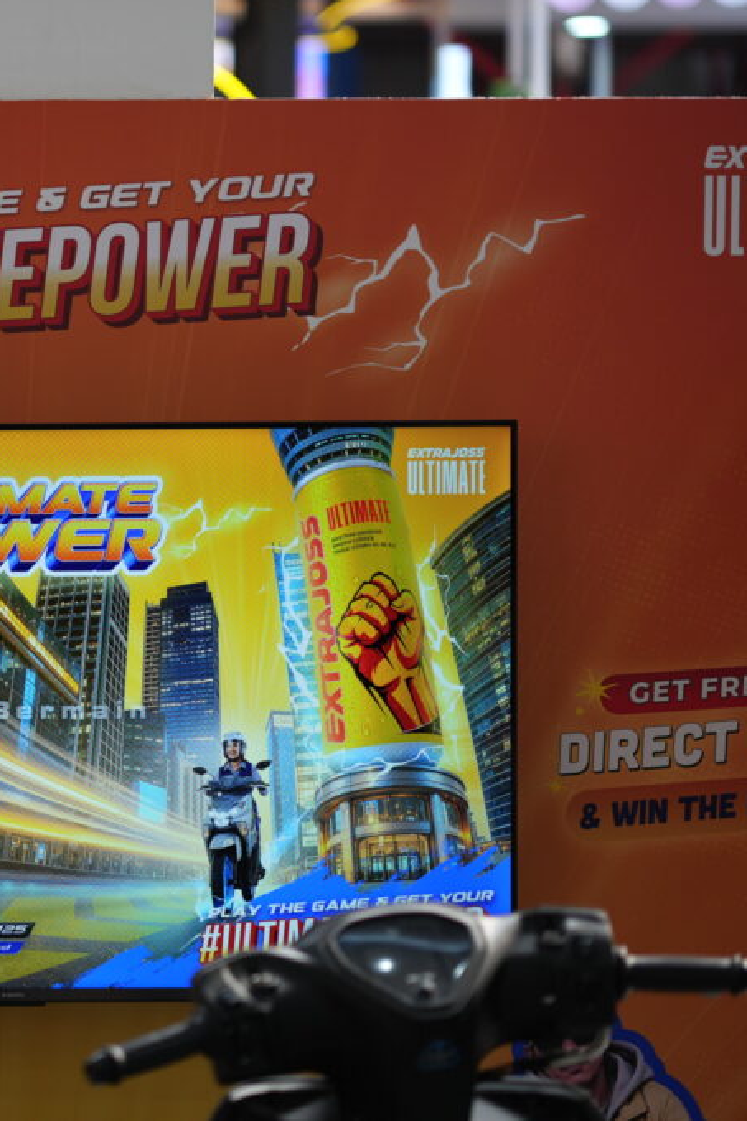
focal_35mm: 128
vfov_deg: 16.0
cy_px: 560
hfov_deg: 10.6
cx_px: -58
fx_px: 3986
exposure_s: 1/250
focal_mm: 85
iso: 125
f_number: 1.8
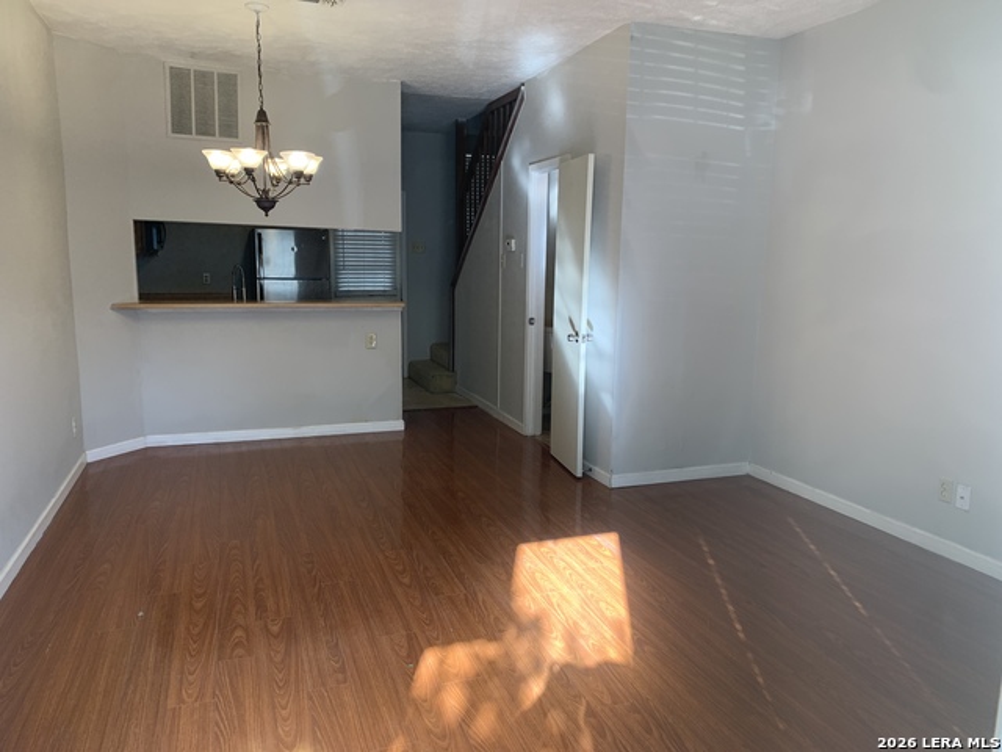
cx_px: 501
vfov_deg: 53.1
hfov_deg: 67.3
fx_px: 753
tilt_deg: -10.0
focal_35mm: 26
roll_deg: -1.0
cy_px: 376
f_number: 1.8
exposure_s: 1/121
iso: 80
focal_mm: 4.25
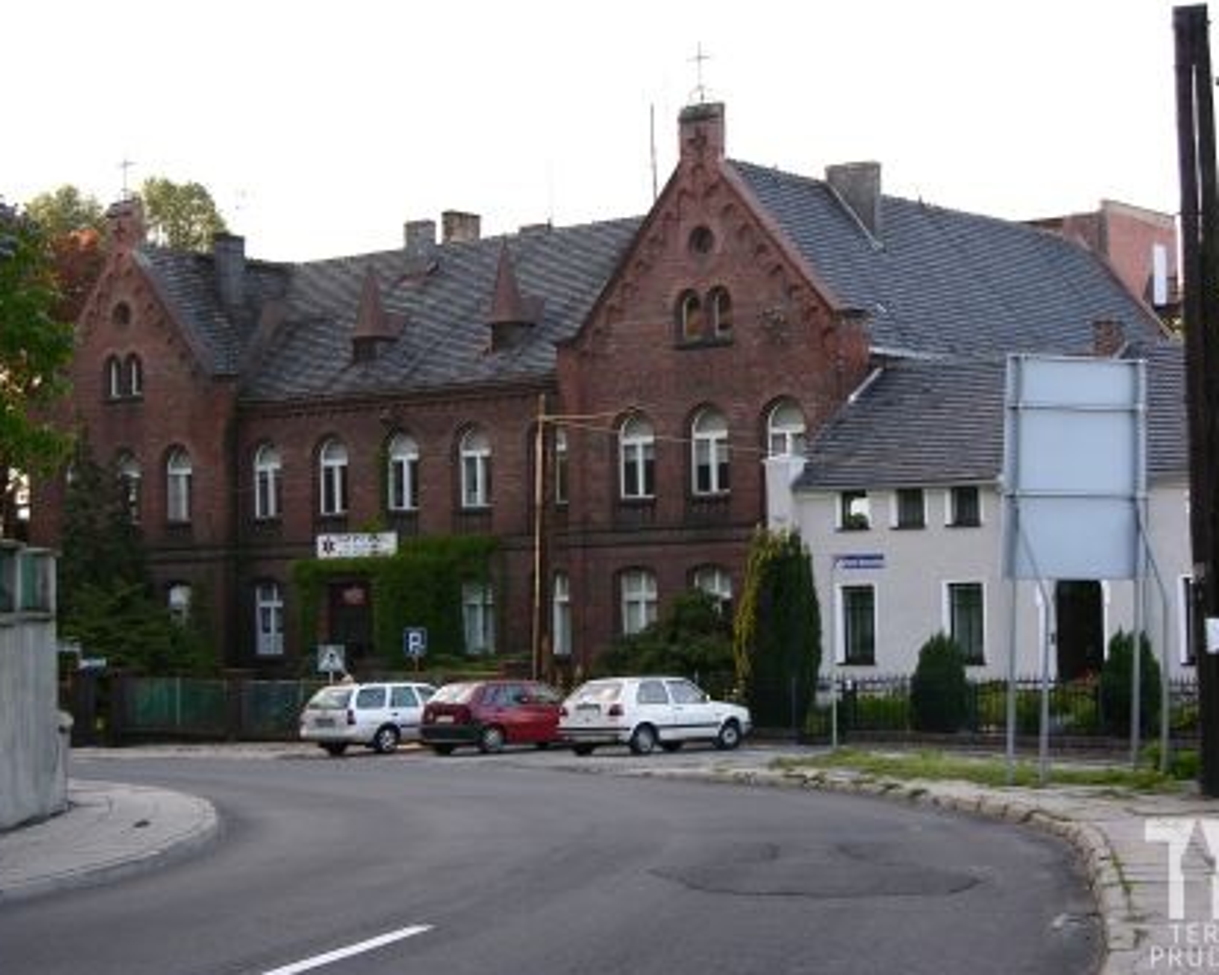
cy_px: 490
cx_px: 642
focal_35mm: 70
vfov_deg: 21.8
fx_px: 2525
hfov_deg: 27.1
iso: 50
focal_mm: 16.8
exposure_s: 1/37.4
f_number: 3.6
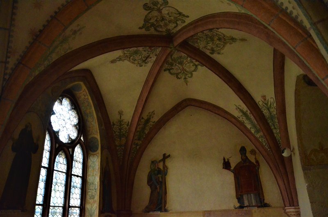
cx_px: 164
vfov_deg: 47.7
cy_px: 108
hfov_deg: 67.5
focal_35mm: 27
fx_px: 246
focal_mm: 18
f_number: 3.5
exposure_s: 1/320
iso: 6400
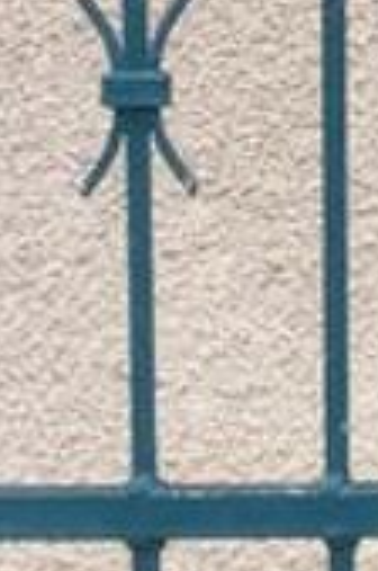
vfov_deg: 8.0
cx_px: 493
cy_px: -204
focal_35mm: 255
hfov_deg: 5.3
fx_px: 4033
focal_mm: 3.3
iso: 25
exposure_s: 1/155
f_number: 2.4
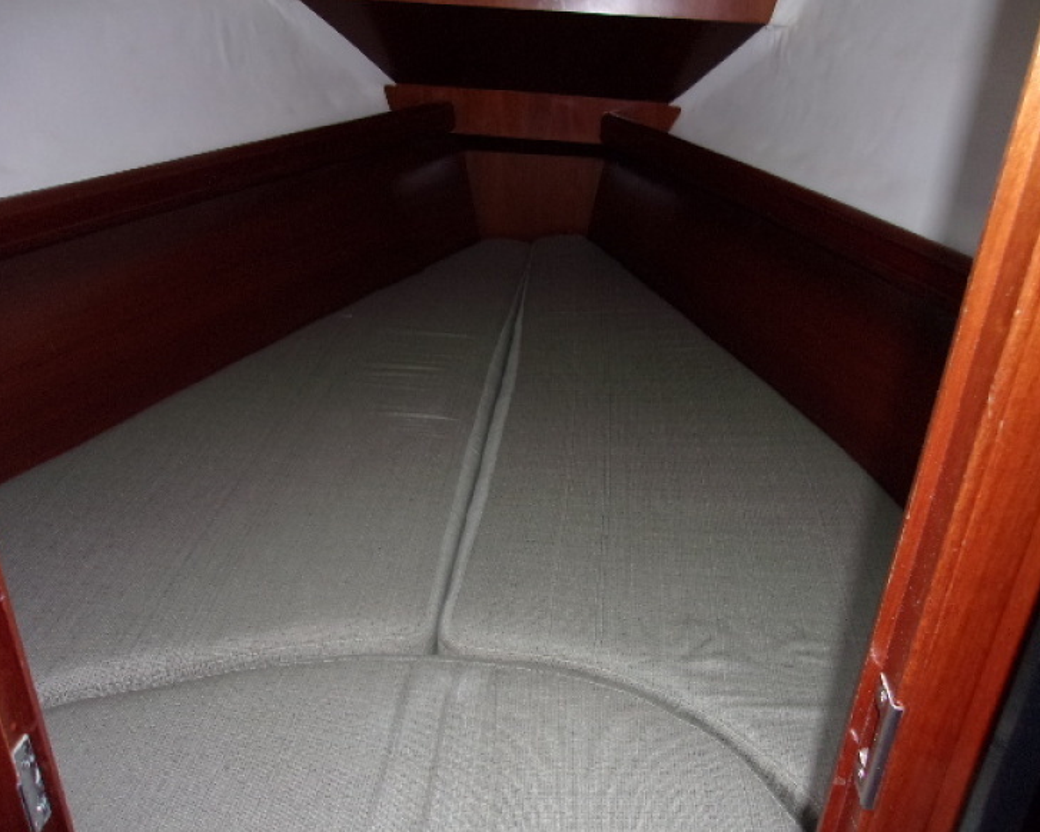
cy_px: 426
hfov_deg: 60.4
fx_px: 893
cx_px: 559
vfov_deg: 50.0
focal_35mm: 29
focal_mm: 4.9
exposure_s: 1/34
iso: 200
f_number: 3
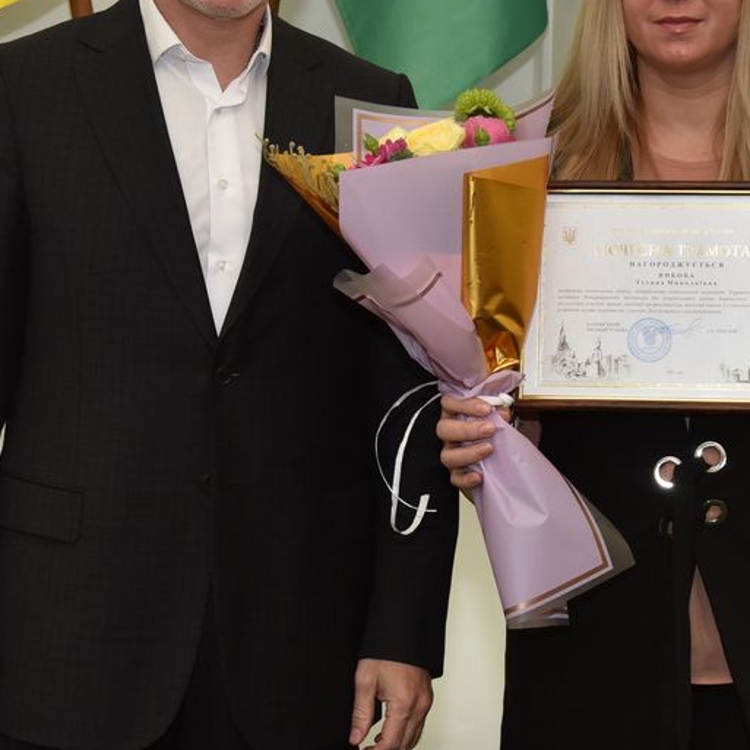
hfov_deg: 17.0
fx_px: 2500
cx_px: 444
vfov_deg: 17.0
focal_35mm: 102
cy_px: 243
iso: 800
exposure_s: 1/200
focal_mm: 44
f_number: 4.5
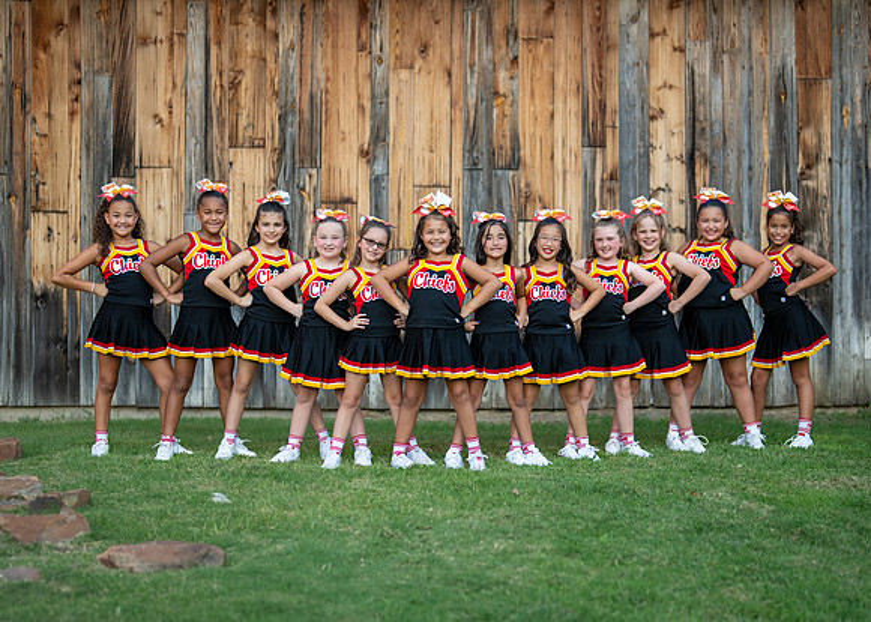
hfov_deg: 31.6
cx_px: 478
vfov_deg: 22.9
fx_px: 1538
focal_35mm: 62
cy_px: 336
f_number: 1.2
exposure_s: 1/2000
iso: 125
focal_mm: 50
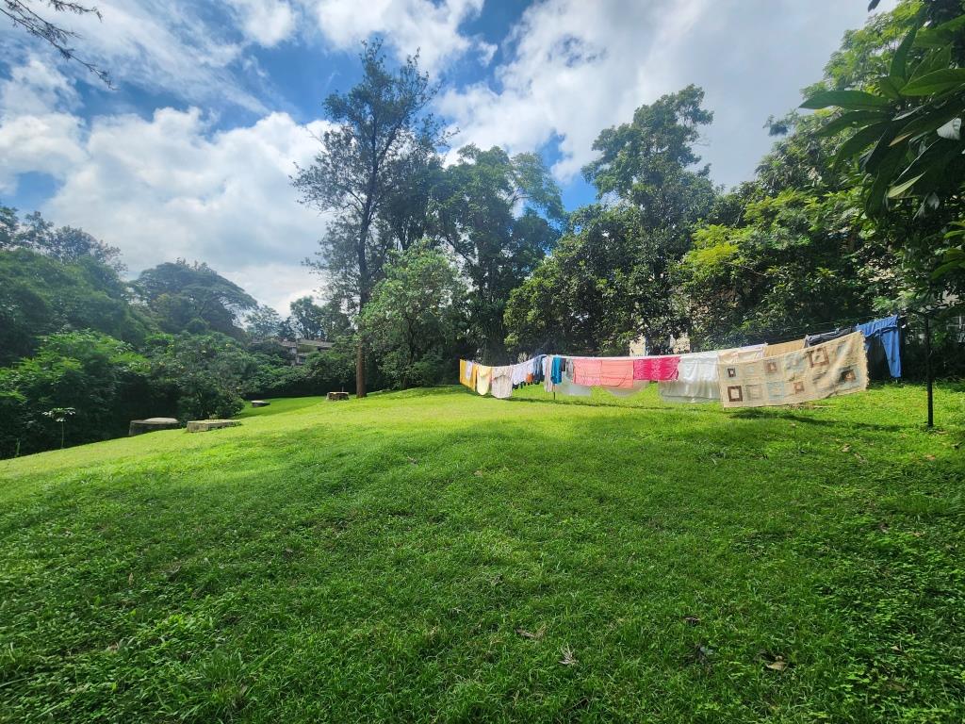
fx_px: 362
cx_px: 482
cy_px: 362
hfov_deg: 106.2
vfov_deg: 89.9
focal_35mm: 13
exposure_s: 1/1391
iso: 50
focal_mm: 2.2
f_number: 2.2
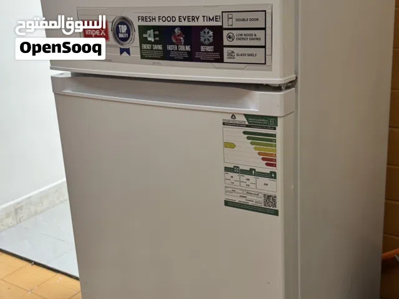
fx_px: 277
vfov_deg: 56.8
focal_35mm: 24
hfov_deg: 71.6
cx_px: 200
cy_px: 150
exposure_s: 1/60
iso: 400
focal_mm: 6.76
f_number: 1.78
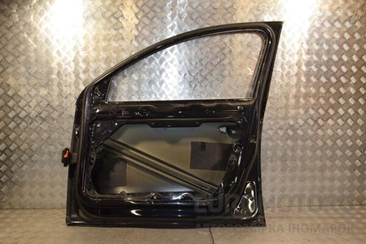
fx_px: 335
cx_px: 183
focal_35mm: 33
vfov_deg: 40.0
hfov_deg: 57.2
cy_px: 122
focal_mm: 22
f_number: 6.3
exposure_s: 1/200
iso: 800
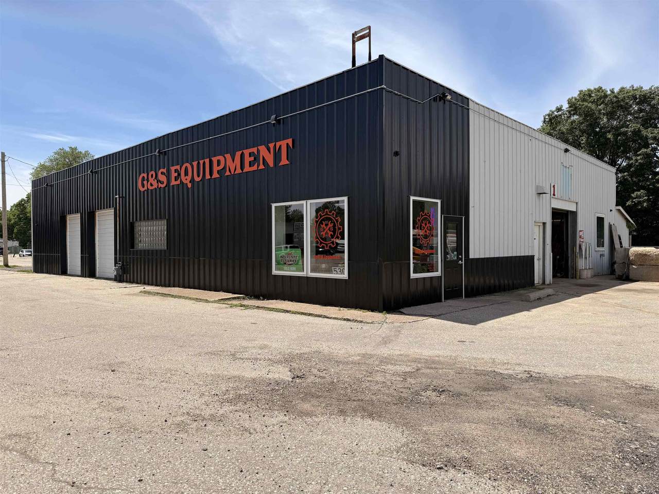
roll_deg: -0.6
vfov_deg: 56.8
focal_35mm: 24
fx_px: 457
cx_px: 330
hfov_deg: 71.6
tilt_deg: +0.2
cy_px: 247
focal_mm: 6.76
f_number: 1.78
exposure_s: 1/5319
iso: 80
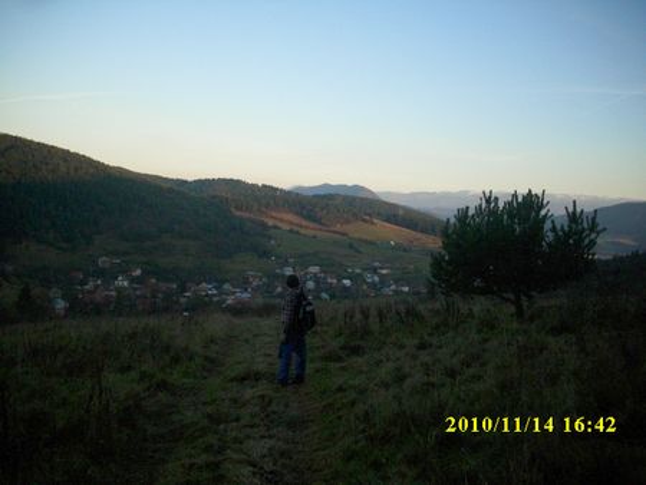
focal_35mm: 31
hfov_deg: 58.3
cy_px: 242
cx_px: 323
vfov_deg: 45.5
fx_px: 579
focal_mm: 6.2
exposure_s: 1/184
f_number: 5.6
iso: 200
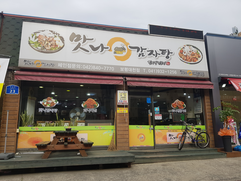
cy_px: 90
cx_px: 120
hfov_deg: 67.3
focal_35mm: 26
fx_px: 181
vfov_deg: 53.1
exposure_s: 1/1244
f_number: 1.7
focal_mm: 4.3
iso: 40
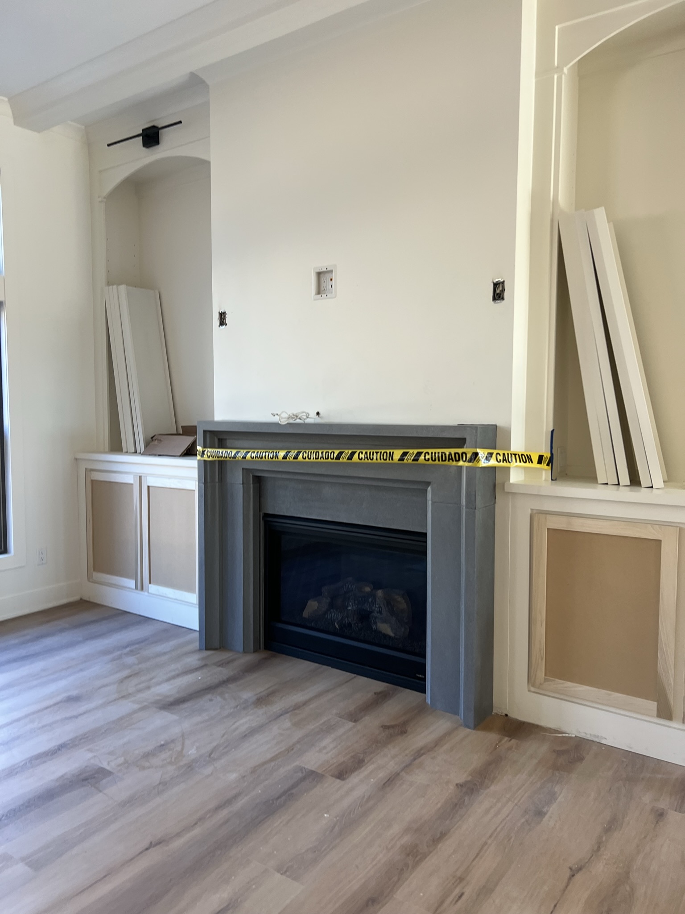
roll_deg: -1.6
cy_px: 457
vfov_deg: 67.3
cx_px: 342
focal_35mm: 26
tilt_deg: -4.4
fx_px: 686
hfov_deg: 53.1
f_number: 1.5
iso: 125
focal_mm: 5.7
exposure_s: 1/120
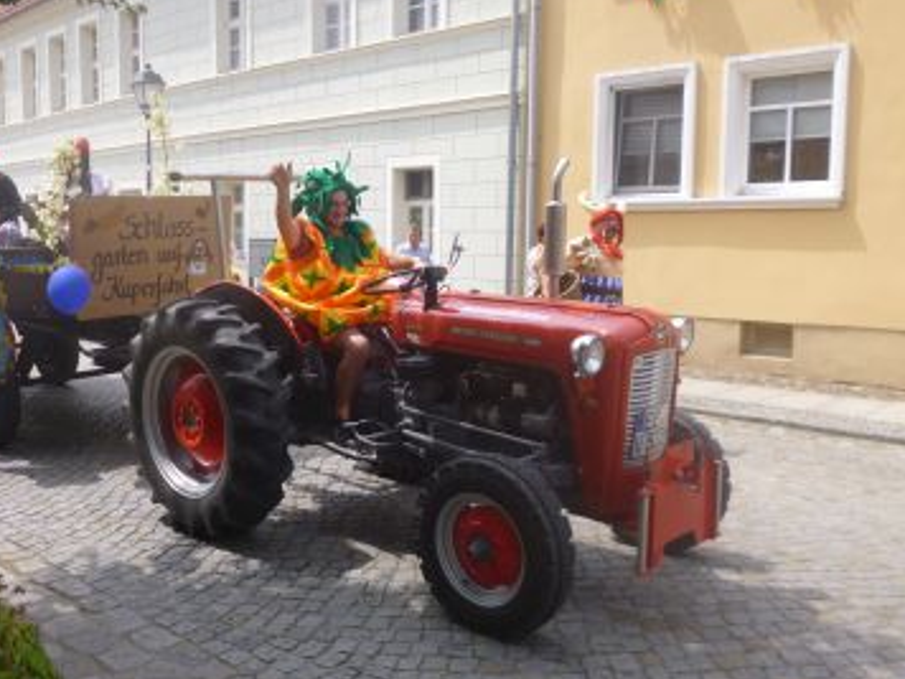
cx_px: 399
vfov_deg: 39.6
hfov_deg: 51.2
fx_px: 941
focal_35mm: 36
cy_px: 353
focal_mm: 5.7
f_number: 2.9
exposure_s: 1/800
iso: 100
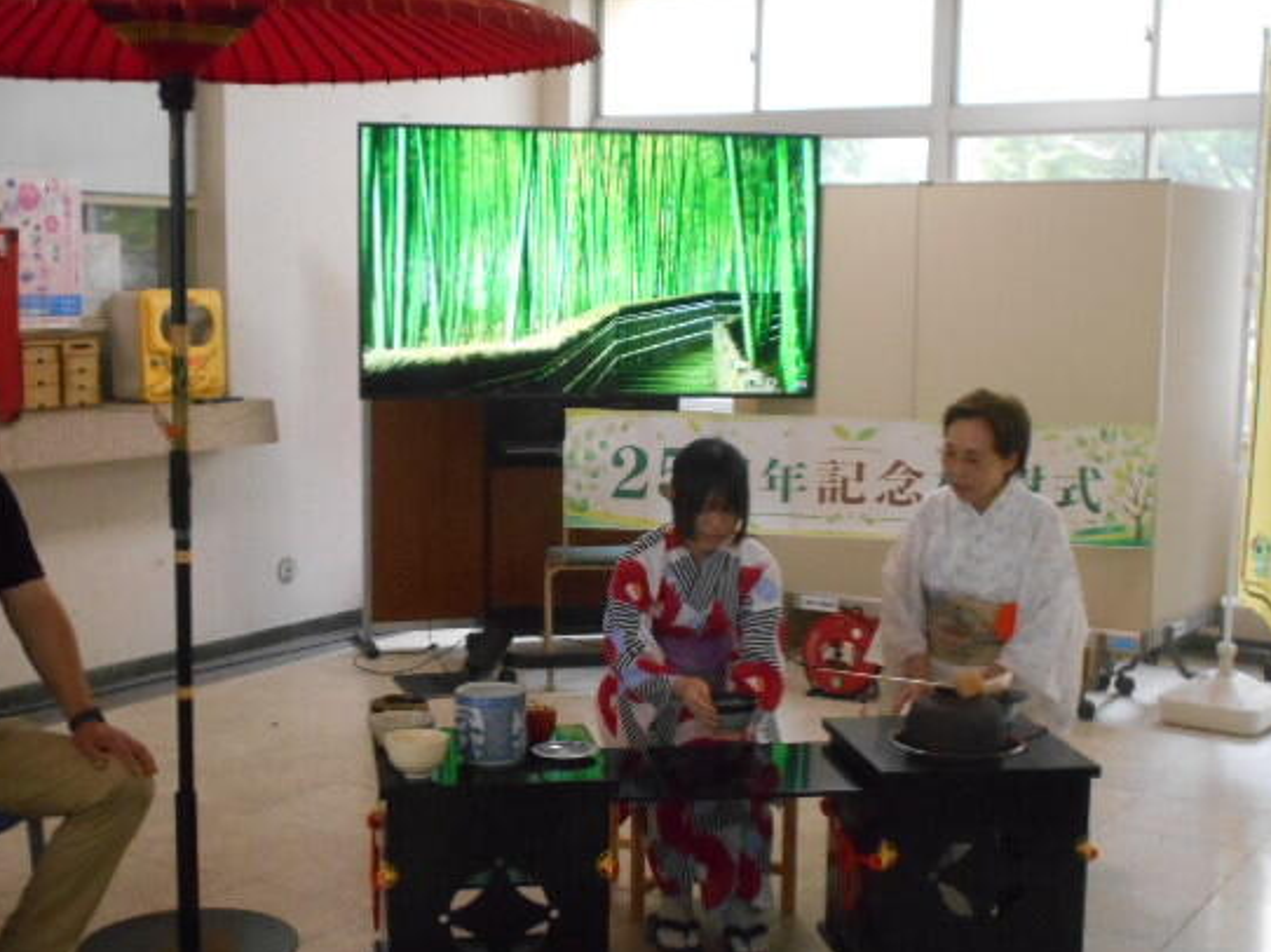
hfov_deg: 36.8
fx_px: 1908
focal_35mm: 52
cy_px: 553
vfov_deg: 28.0
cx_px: 619
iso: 800
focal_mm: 7.7
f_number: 4.2
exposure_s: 1/80
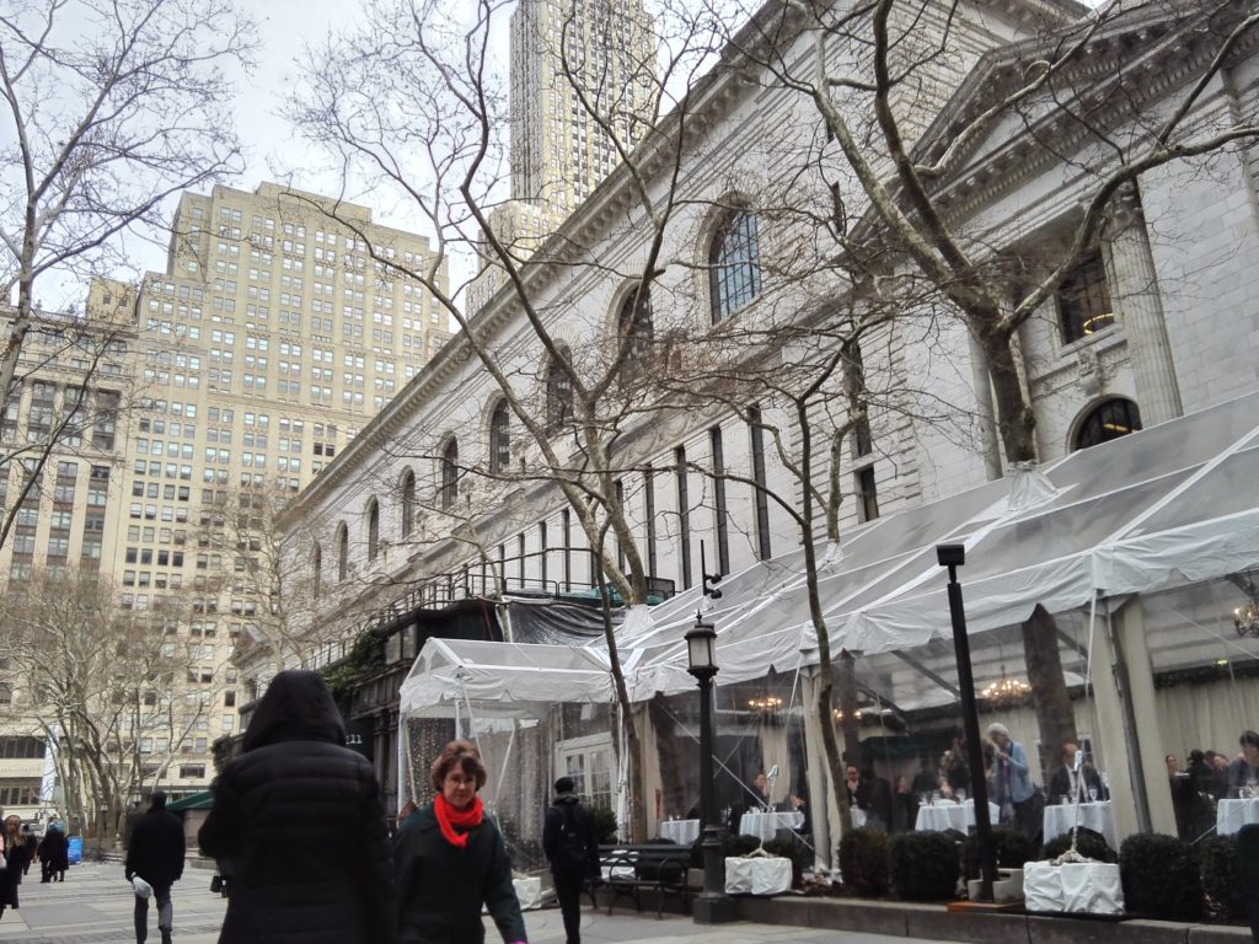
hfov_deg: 61.7
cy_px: 472
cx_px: 630
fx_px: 1055
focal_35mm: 29
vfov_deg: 48.2
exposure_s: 1/506
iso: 100
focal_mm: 3.8
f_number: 2
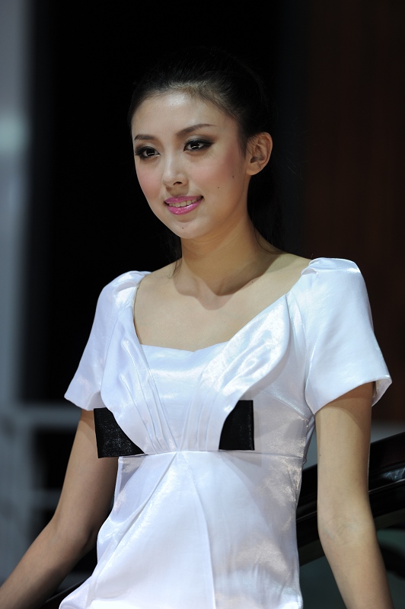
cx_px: 202
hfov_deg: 6.9
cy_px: 304
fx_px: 3381
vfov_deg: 10.3
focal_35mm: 200
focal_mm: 200
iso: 200
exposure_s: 1/640
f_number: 2.8
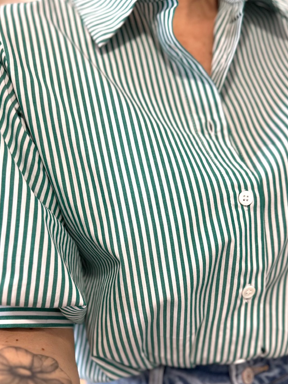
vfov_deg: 53.6
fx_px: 377
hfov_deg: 41.8
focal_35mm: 34
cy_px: 227
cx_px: 139
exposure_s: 1/50
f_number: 1.78
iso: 125
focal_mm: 6.86
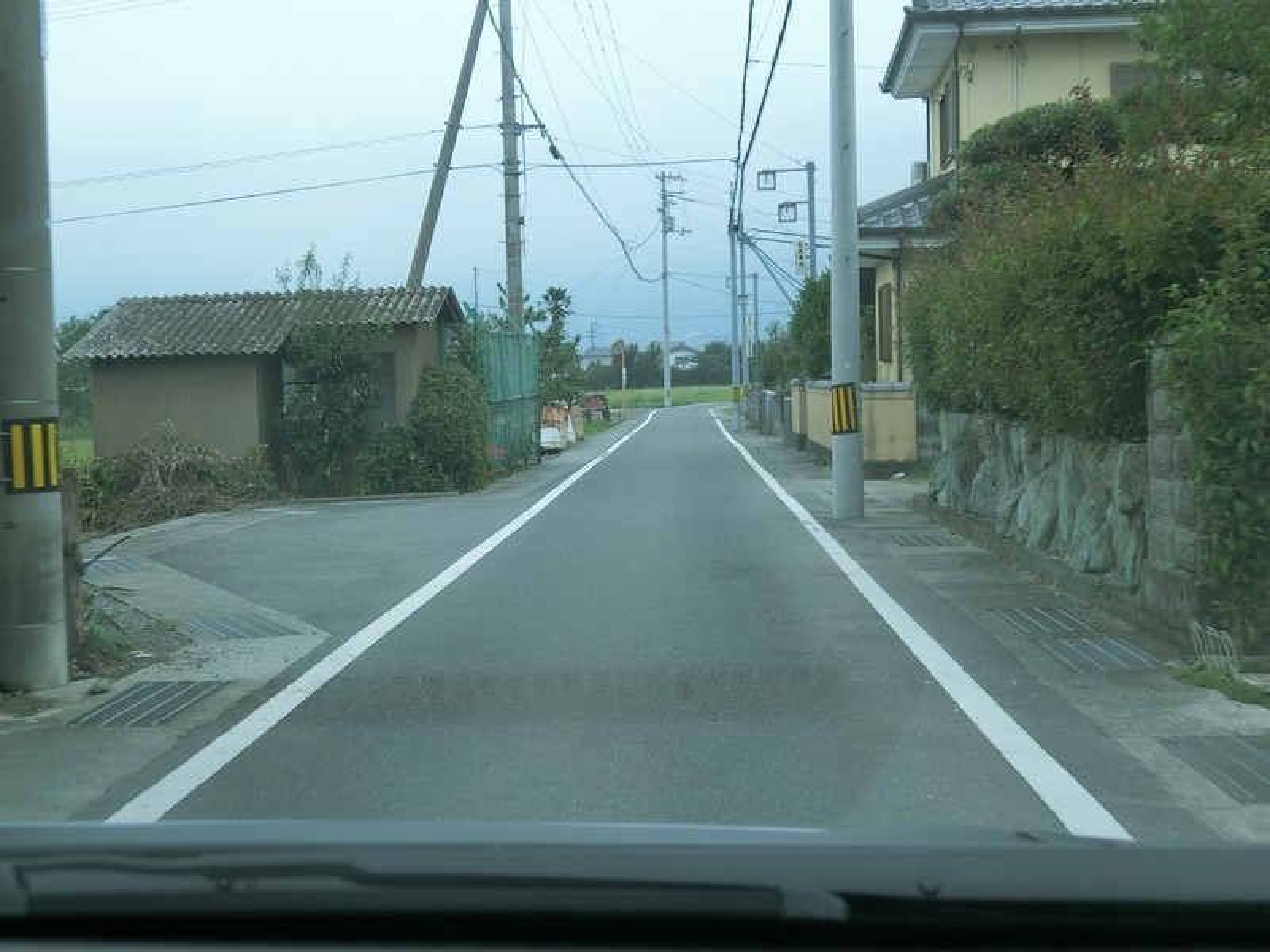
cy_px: 476
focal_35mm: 50
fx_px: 1834
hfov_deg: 38.2
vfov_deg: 29.1
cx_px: 635
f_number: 3.7
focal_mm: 11.1
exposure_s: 1/125
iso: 200
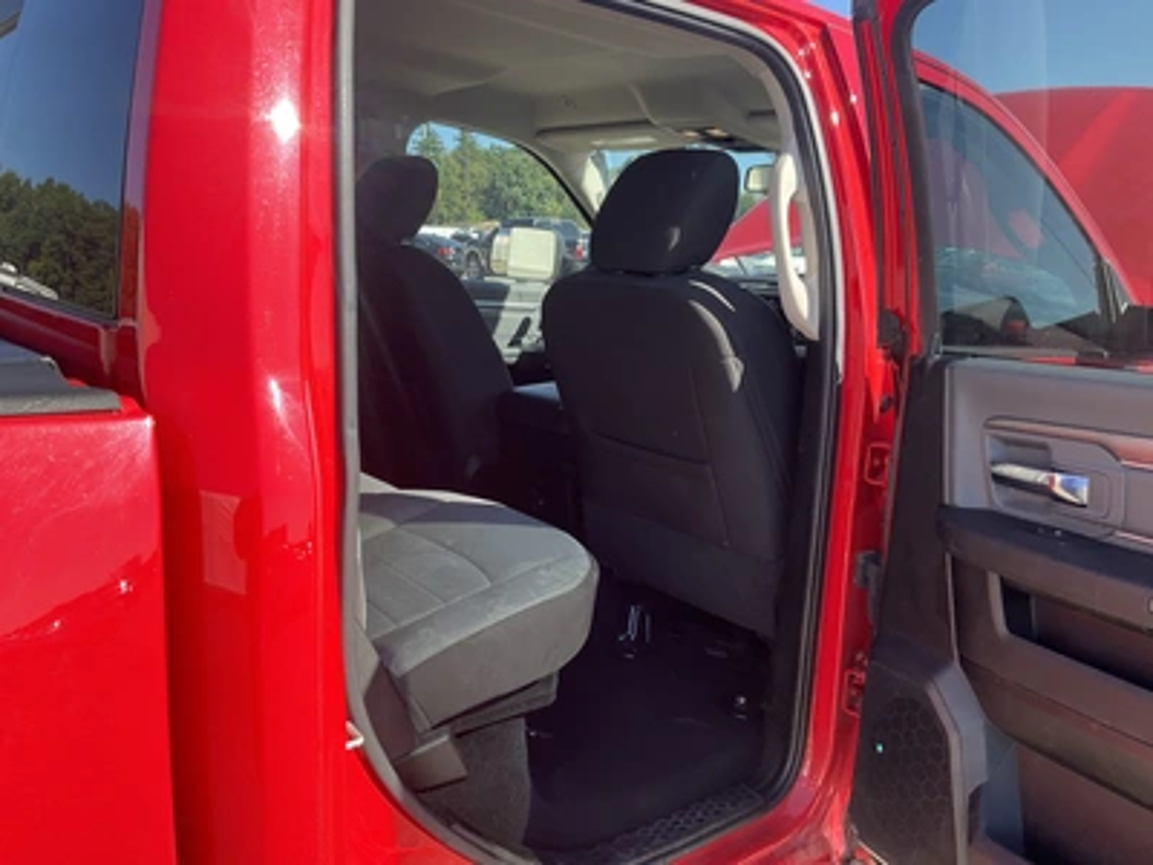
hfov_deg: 61.7
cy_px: 432
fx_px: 966
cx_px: 576
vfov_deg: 48.2
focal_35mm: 29
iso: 25
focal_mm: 3
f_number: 1.8
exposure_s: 1/303
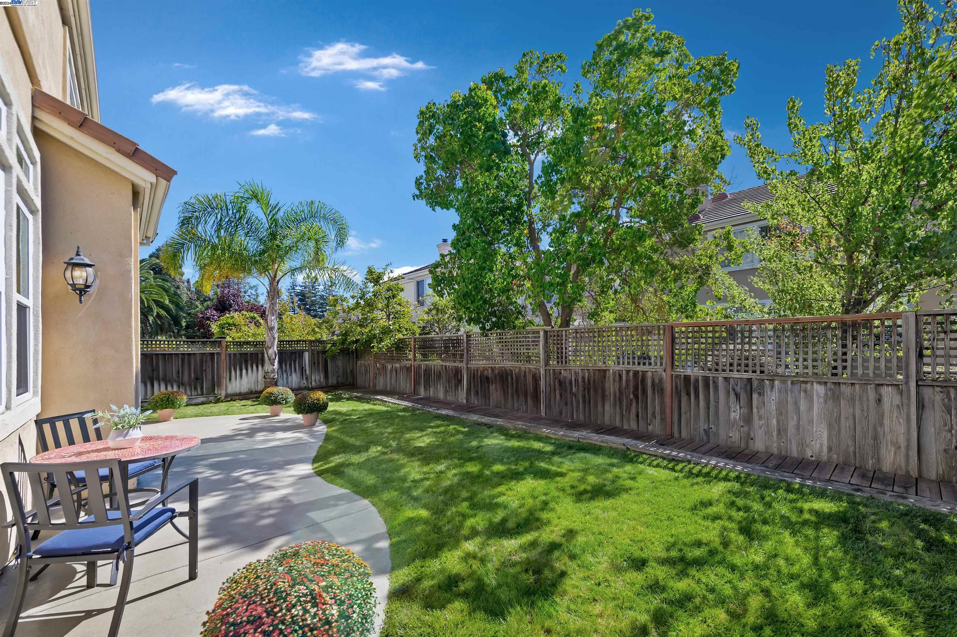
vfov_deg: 81.1
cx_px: 478
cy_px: 318
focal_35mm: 14
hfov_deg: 104.3
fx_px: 372
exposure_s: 1/125
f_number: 8
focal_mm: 14
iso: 200
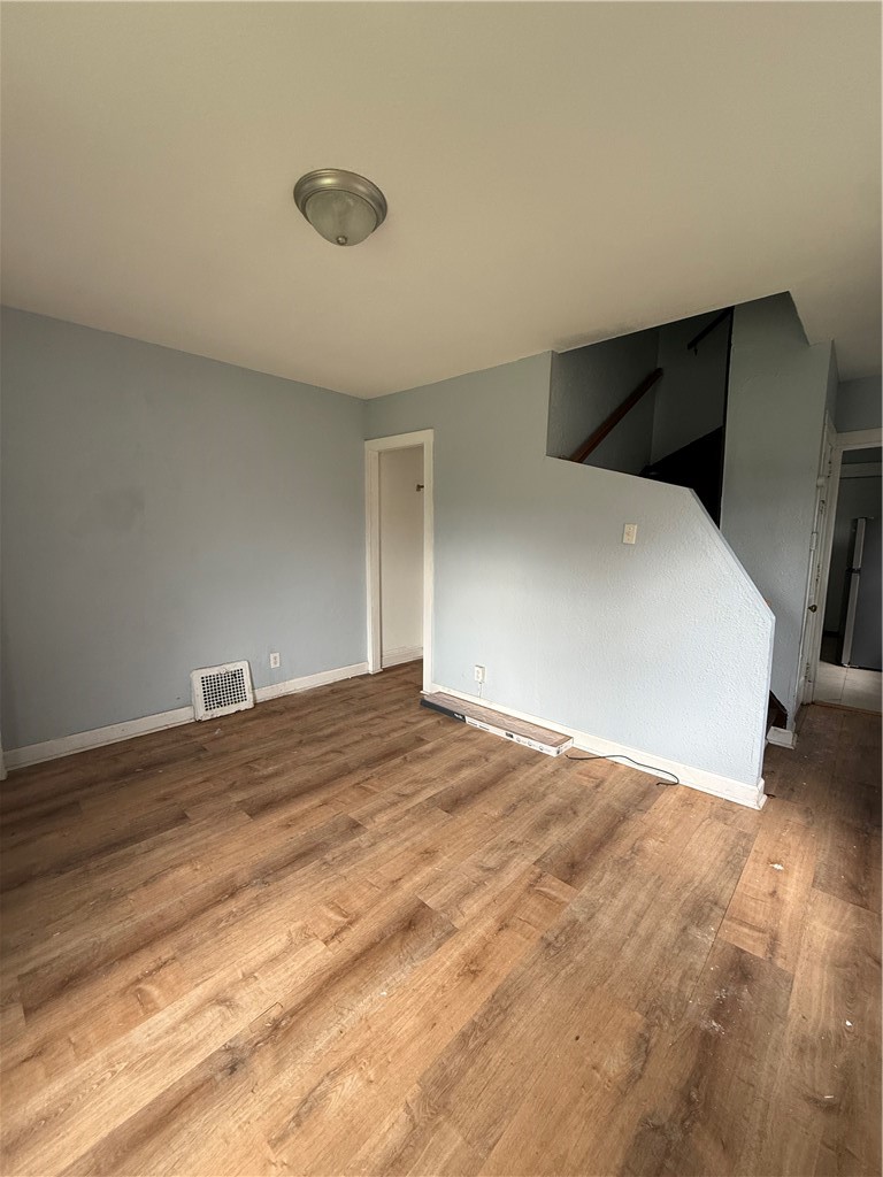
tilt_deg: -6.5
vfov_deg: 102.1
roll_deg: -0.7
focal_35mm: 14
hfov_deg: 85.7
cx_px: 442
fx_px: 476
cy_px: 588
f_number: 2.2
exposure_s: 1/99
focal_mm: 2.22
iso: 200
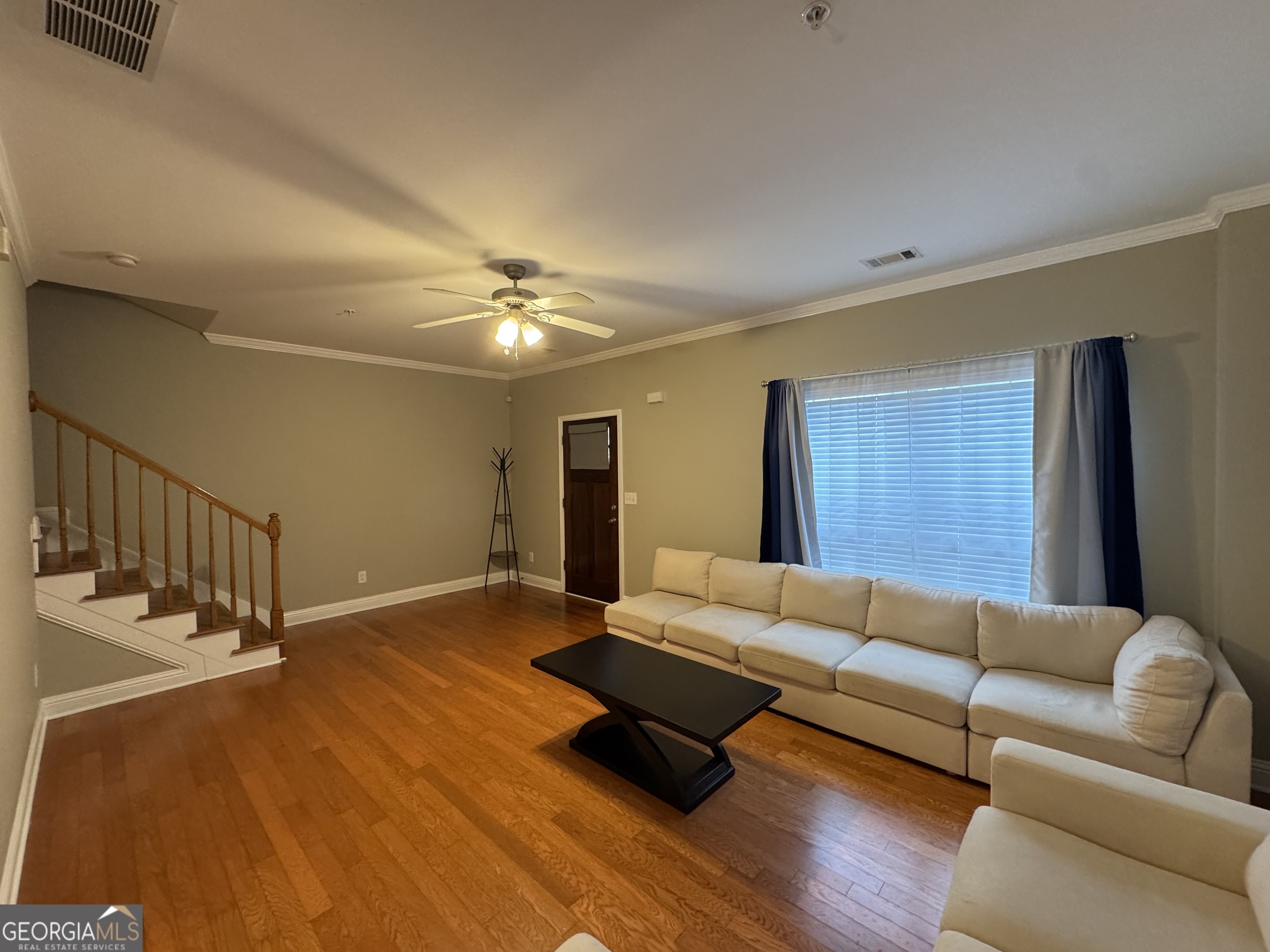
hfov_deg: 102.1
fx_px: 514
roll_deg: +0.6
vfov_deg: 85.7
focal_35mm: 14
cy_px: 476
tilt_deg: -1.9
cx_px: 635
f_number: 2.2
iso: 320
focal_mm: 2.22
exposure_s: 1/120
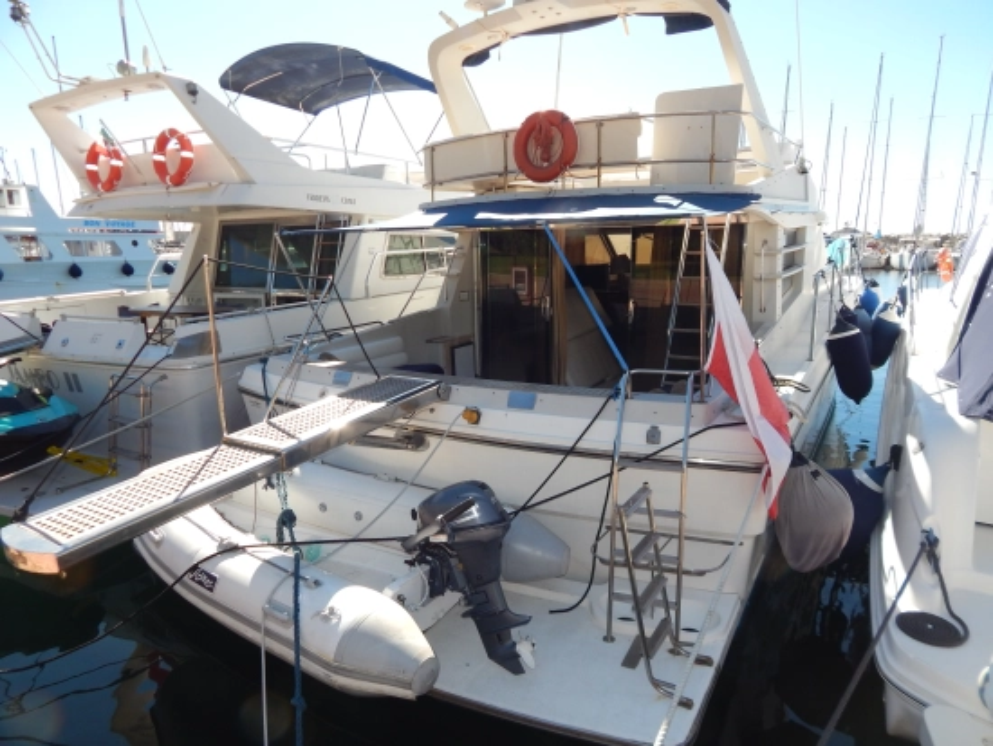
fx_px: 660
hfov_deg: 73.9
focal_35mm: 23
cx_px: 496
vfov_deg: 58.9
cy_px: 373
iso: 125
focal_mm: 4
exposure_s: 1/800
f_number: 3
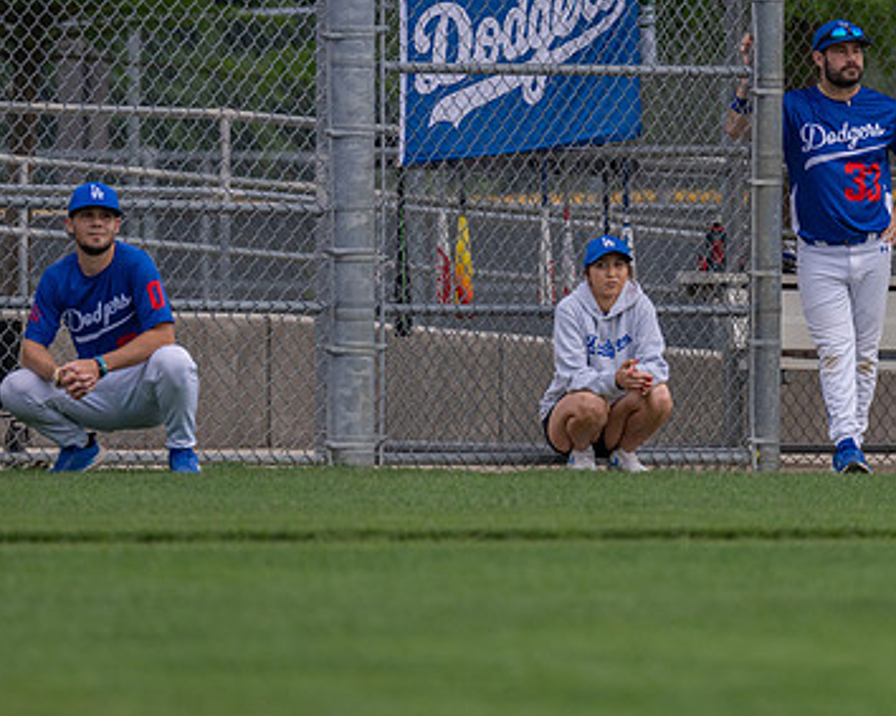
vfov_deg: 3.8
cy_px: 239
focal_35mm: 411
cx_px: 786
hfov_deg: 4.7
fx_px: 10896
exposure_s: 1/2500
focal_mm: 200
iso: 320
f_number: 2.8
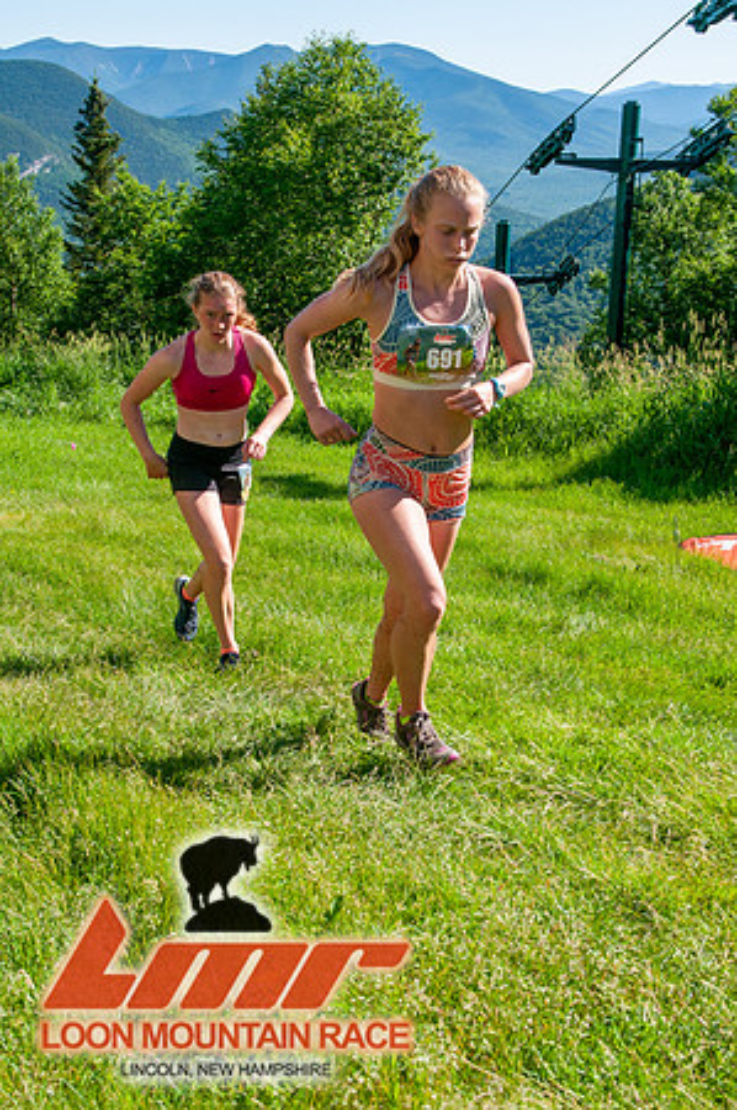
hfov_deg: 26.4
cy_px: 555
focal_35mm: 51
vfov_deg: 38.9
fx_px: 1570
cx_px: 368
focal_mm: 34
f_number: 8
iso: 200
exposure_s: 1/400
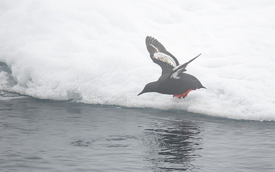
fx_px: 8670
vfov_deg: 1.1
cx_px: 182
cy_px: 65
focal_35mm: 1157
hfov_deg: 1.8
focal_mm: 600
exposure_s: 1/2000
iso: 800
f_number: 6.3
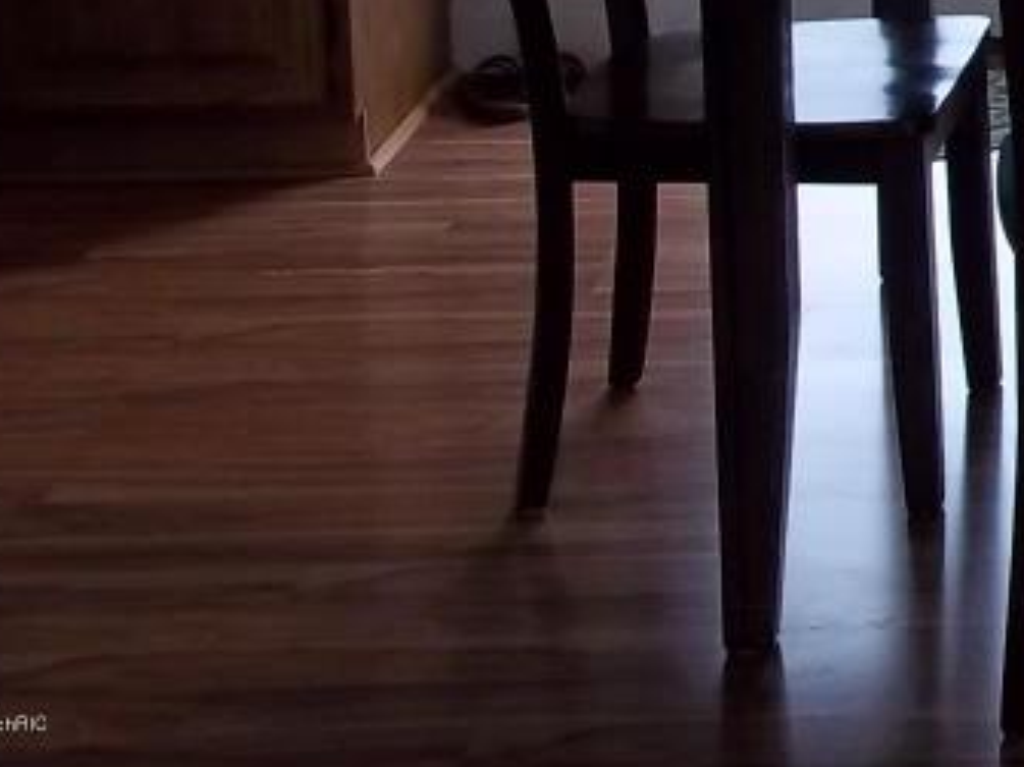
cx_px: 1470
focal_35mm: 110
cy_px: -373
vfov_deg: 12.8
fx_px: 3253
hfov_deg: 16.5
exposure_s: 1/40
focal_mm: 6.5
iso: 80
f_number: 3.1
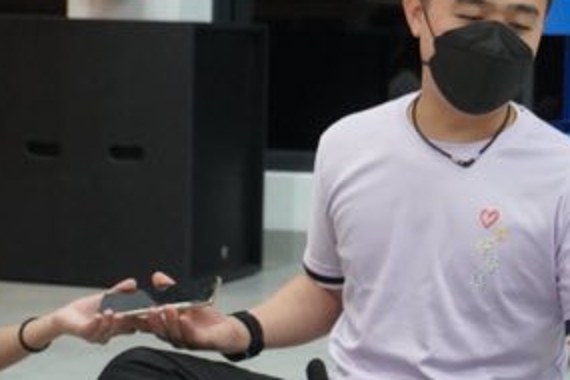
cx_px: 390
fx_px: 1882
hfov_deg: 17.2
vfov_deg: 11.5
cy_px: 196
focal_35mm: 119
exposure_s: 1/160
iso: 6400
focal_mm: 47
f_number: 5.6
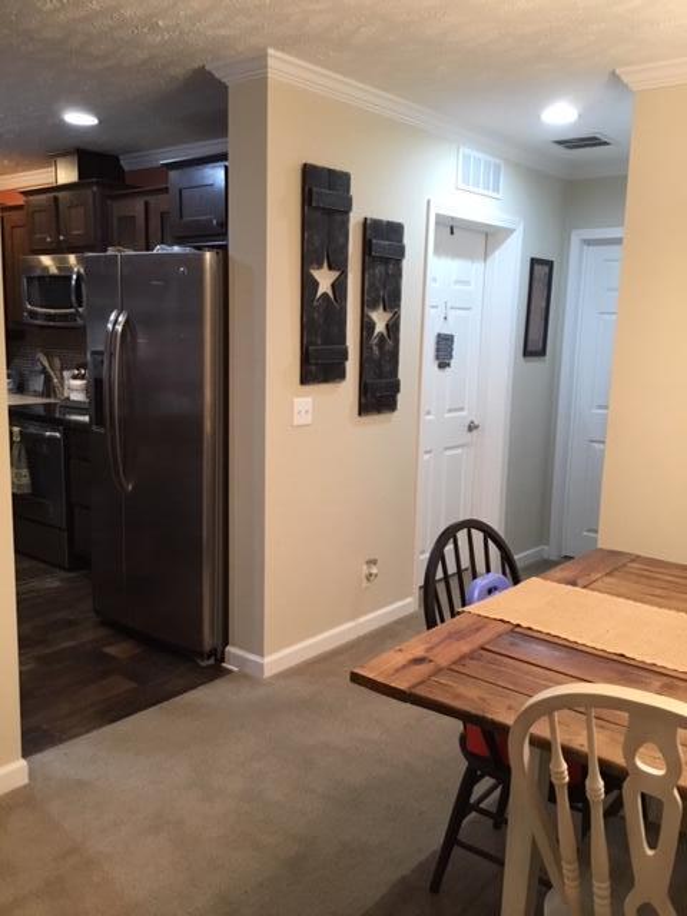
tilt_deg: -9.0
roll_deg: -2.7
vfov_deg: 58.4
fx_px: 820
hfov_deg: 45.4
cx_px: 344
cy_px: 458
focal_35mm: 31
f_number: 2.4
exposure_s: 1/30
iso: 160
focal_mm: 3.3
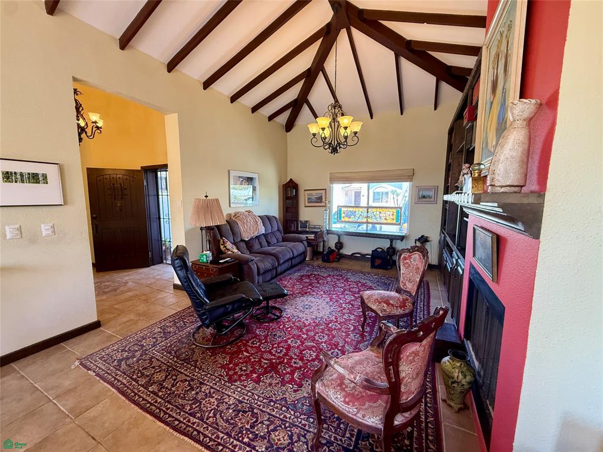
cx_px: 302
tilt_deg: -7.3
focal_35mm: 14
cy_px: 226
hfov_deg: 102.1
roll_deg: -0.5
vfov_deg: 85.7
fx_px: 244
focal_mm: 2.22
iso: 320
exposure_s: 1/120
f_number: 2.2
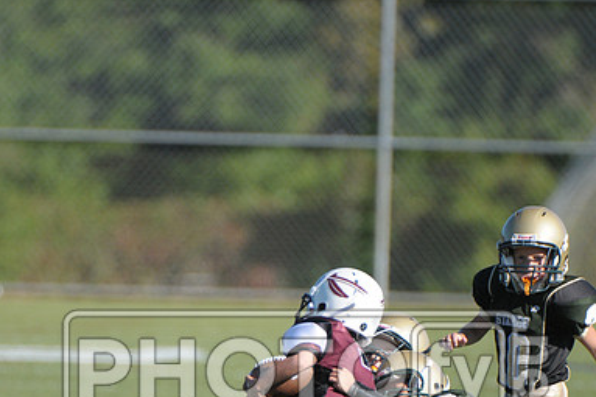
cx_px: 298
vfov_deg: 1.5
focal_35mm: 908
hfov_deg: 2.3
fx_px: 15025
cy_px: 383
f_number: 4
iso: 640
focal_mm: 400
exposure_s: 1/3200
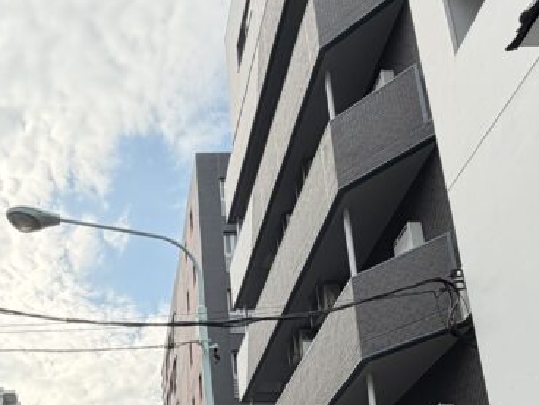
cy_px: 519
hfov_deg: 45.3
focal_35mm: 39
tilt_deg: +17.6
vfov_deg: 29.8
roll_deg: +1.0
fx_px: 607
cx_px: 104
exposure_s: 1/502
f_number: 2.2
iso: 50
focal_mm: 2.22
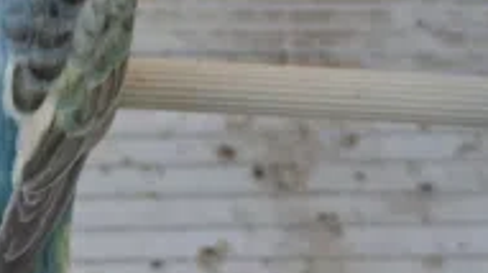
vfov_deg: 14.3
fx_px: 1086
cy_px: 69
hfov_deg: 25.2
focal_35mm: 84
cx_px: 176
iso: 50
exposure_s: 1/317
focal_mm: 5.54
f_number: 1.8
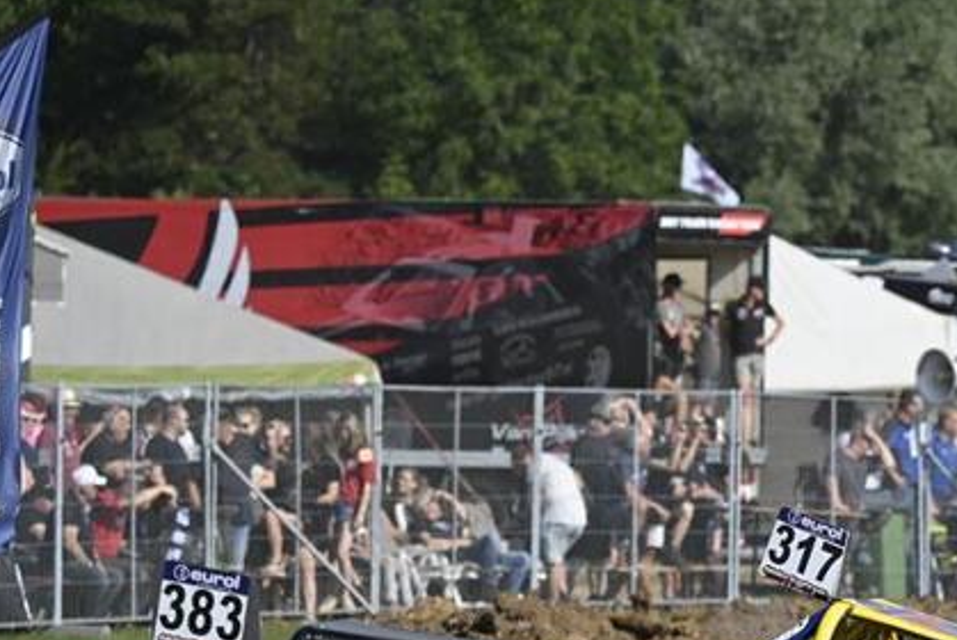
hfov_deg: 4.6
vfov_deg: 3.1
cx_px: 1121
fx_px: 11944
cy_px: 689
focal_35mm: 449
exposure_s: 1/2500
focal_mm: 190
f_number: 6.3
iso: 400
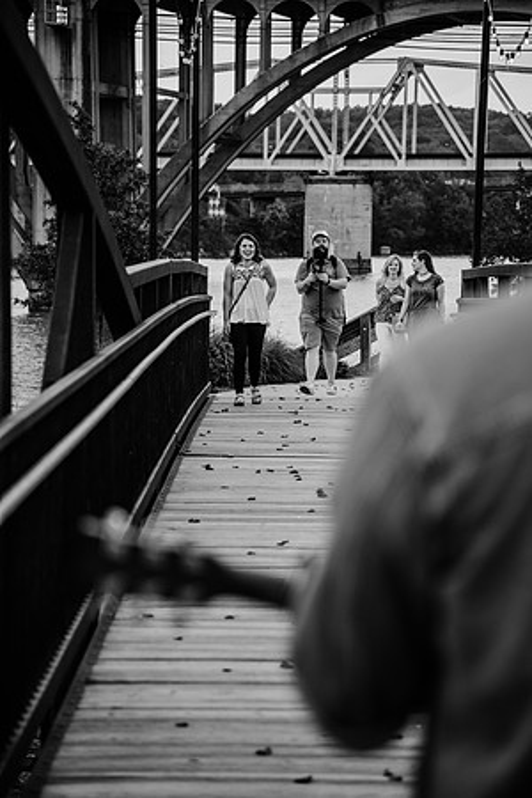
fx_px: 2660
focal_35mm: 120
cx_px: 266
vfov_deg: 17.1
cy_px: 399
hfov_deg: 11.4
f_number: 4
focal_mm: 120
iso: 400
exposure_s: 1/640
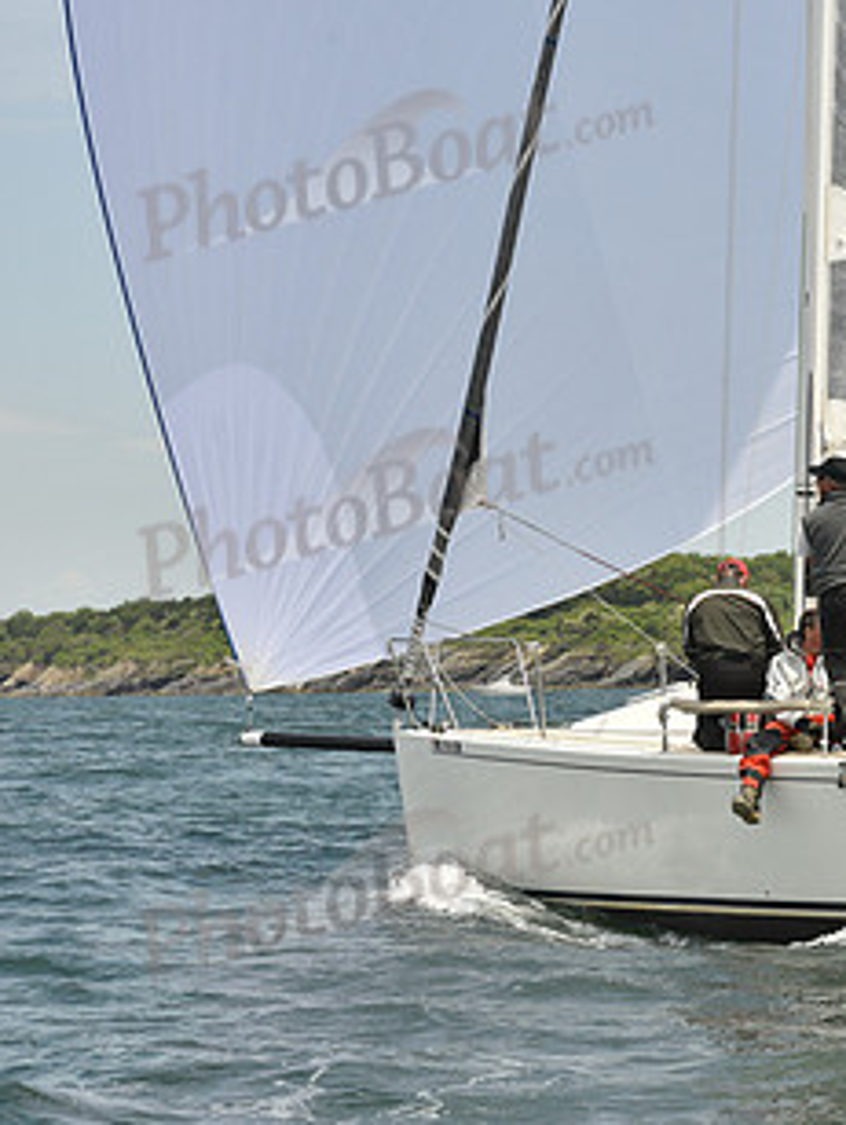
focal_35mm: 127
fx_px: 4130
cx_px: 846
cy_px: 643
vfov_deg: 15.5
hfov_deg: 11.6
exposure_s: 1/1600
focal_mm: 70
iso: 400
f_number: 8
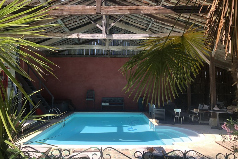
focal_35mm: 30
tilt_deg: +4.7
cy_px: 72
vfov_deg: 43.5
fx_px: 198
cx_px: 119
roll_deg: -0.2
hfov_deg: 61.9
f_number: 1.8
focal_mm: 3.99
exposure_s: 1/345
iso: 20
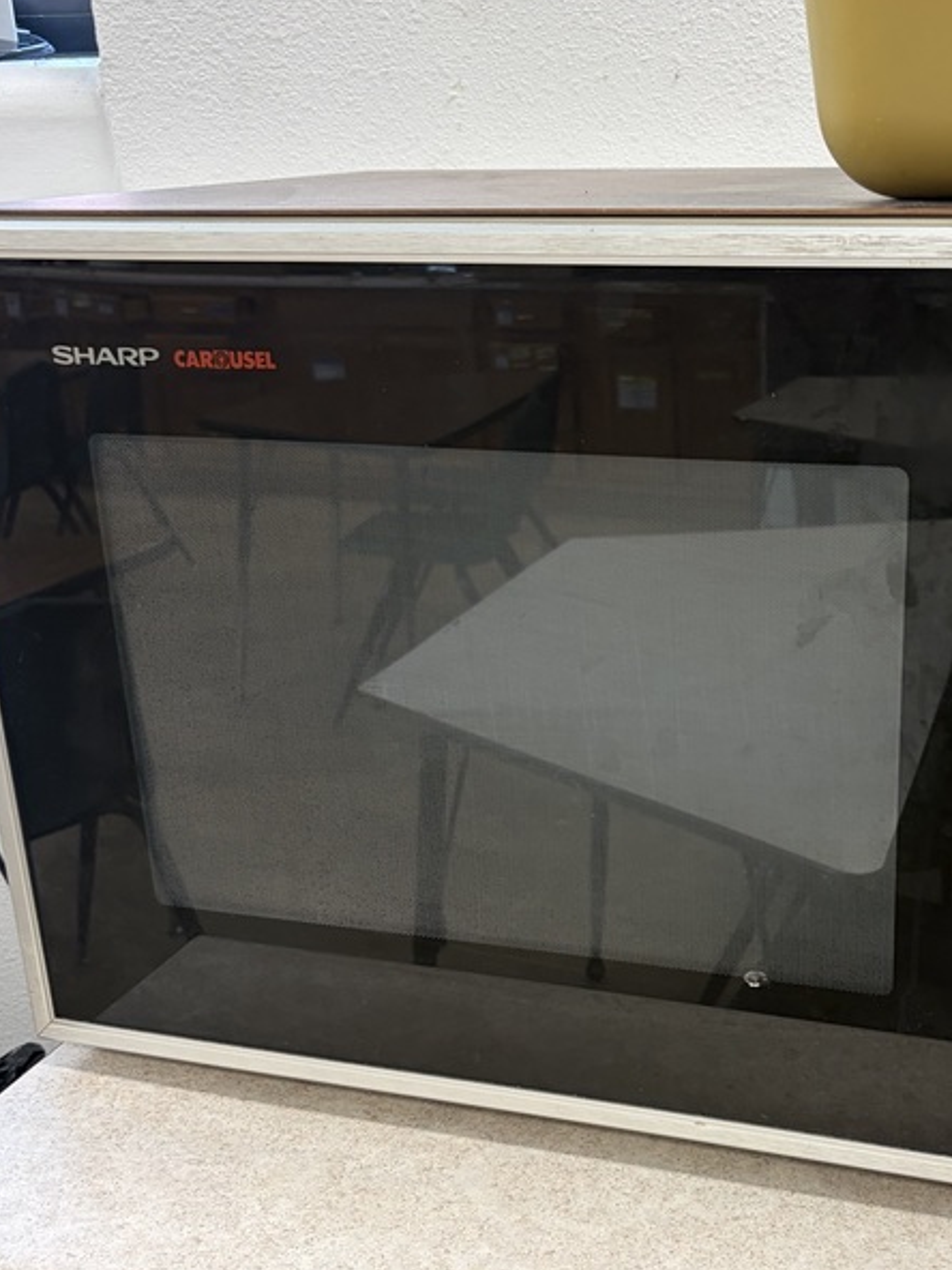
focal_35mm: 45
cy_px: 770
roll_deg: +0.6
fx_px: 1650
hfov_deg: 31.7
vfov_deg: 41.9
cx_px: 697
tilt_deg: -22.5
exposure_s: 1/60
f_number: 1.6
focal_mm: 5.96
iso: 80
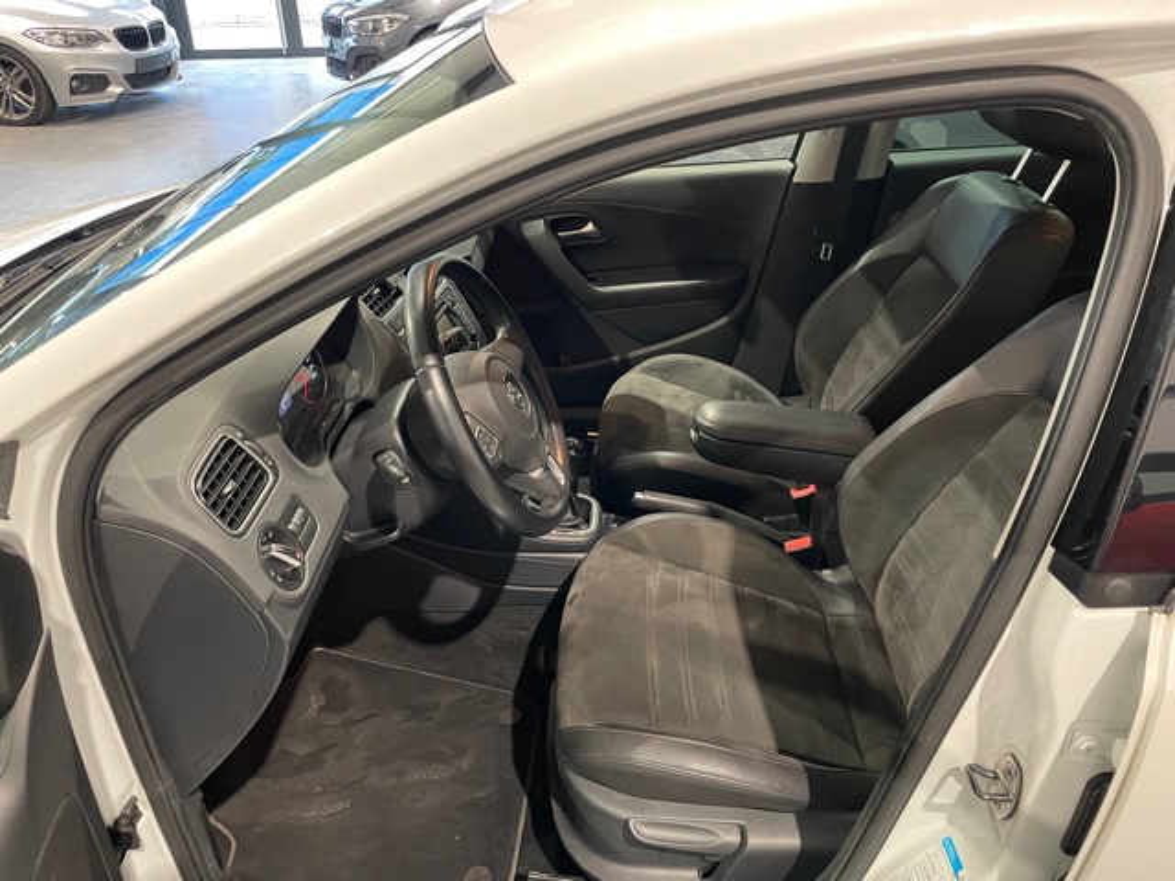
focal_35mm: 26
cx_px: 588
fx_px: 883
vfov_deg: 53.1
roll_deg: +0.3
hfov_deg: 67.3
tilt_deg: -31.2
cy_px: 440
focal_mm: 4.2
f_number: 1.6
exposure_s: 1/33
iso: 400
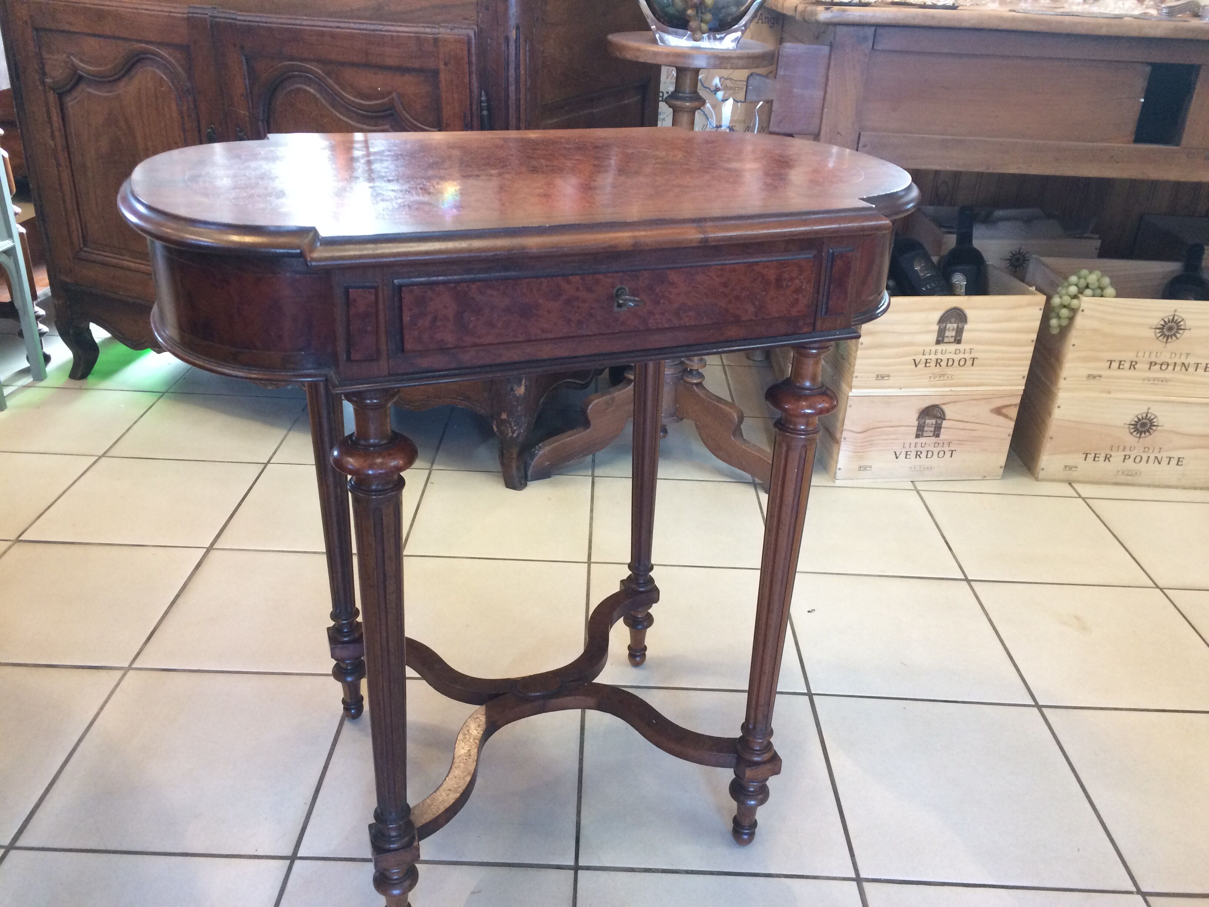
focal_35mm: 29
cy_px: 454
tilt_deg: -26.1
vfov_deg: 48.2
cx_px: 604
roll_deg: -2.2
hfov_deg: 61.7
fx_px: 1013
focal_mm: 4.15
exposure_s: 1/33
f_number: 2.2
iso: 200
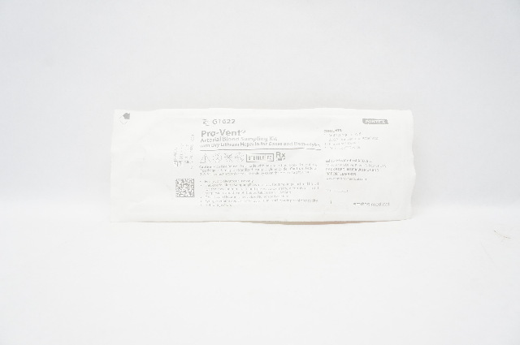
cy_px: 172
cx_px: 260
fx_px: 390
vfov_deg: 47.8
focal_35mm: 27
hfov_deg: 67.4
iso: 800
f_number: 7.1
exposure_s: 1/50
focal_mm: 18
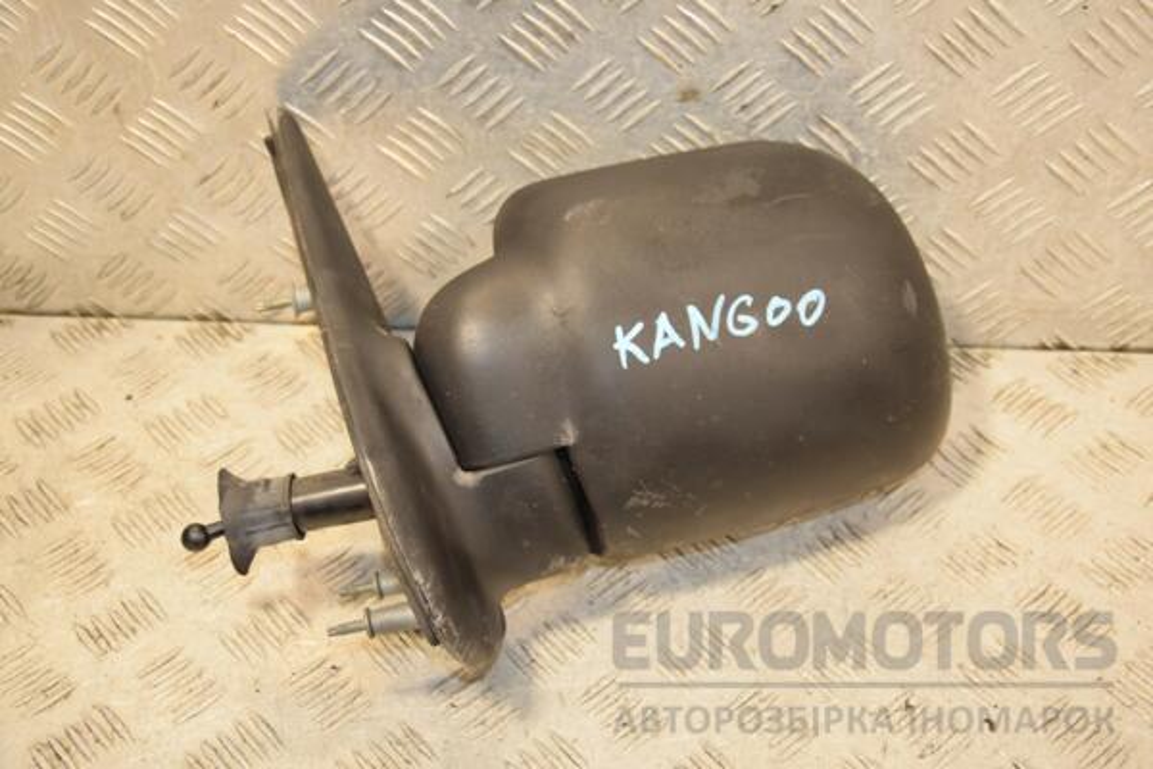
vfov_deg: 23.8
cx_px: 576
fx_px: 1825
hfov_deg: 35.1
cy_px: 384
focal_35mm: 57
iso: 800
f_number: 5
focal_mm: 38
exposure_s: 1/200
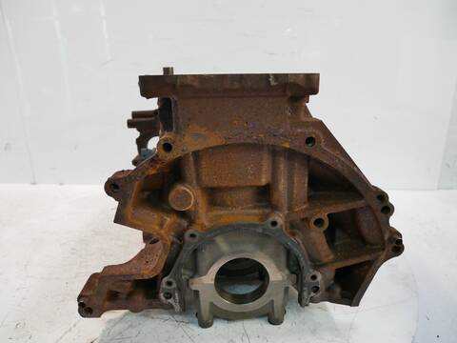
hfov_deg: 71.6
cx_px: 228
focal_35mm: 24
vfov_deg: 56.8
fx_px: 317
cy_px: 172
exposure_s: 1/125
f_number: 3.5
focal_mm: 12
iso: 1250
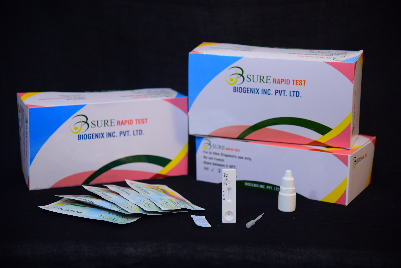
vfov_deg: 14.9
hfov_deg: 22.1
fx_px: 1025
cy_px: 134
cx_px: 200
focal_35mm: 92
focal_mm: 92
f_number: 4
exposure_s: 1/160
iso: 320
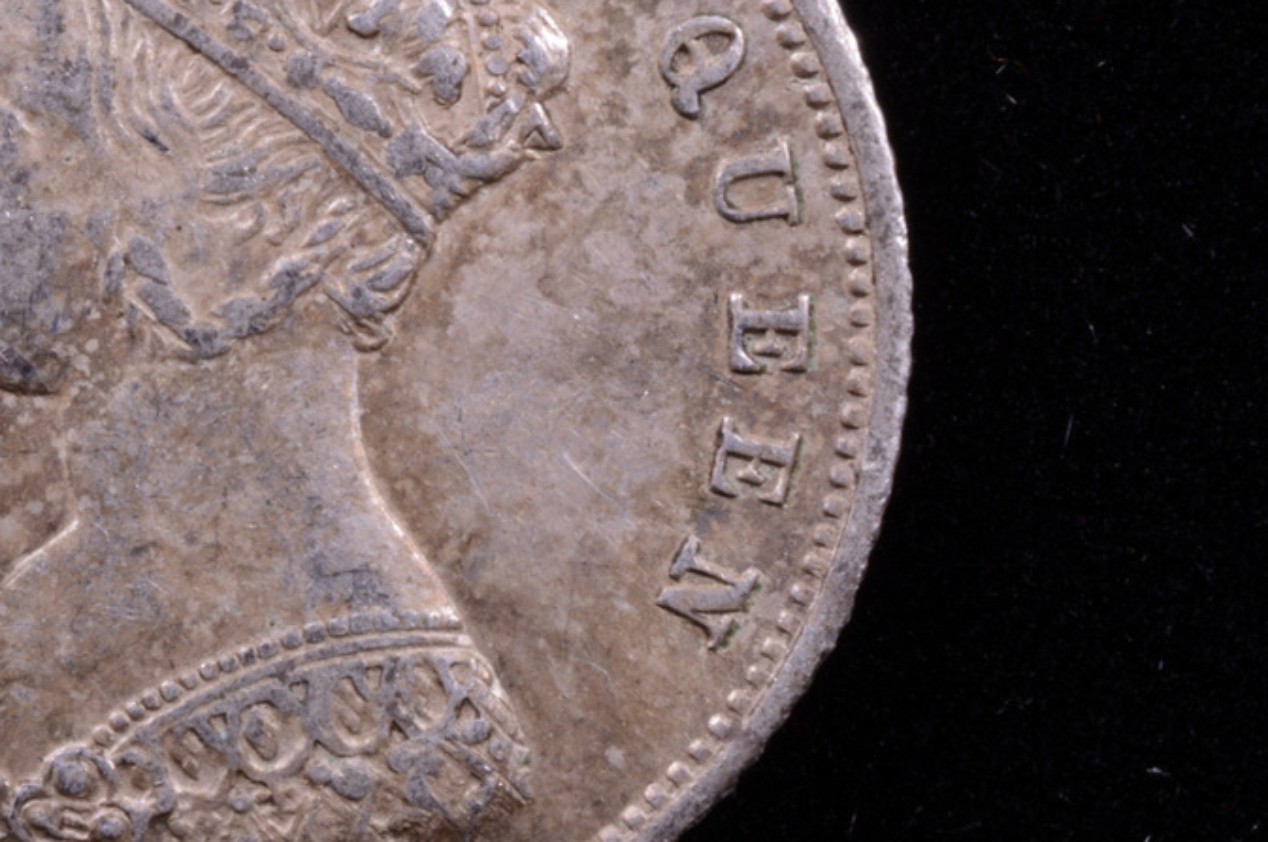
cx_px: 209
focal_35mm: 107
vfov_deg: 12.8
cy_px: 333
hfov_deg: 18.9
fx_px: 3764
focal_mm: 40
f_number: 32
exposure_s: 1/3
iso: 100
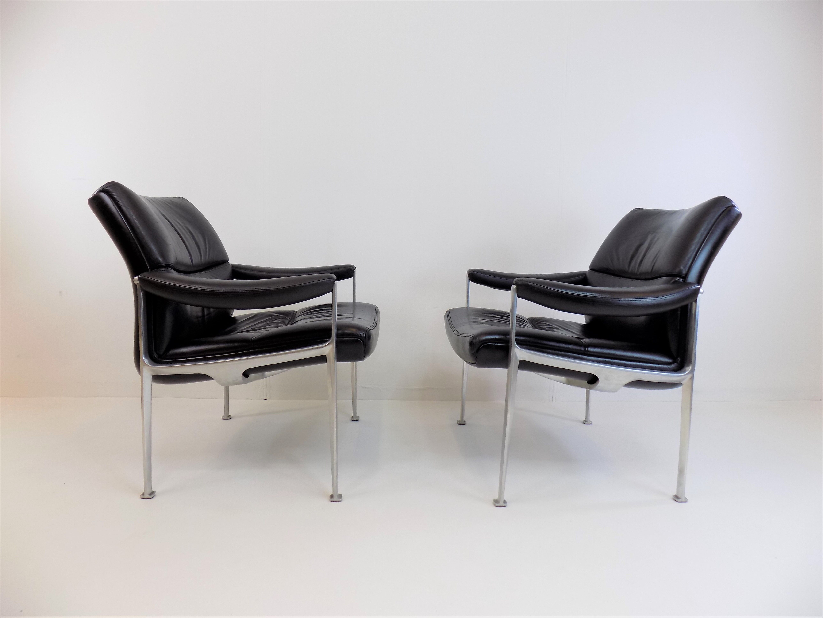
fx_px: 547
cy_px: 309
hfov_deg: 73.9
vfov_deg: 58.9
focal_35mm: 23
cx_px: 412
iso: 80
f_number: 3.1
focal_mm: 4
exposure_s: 1/40
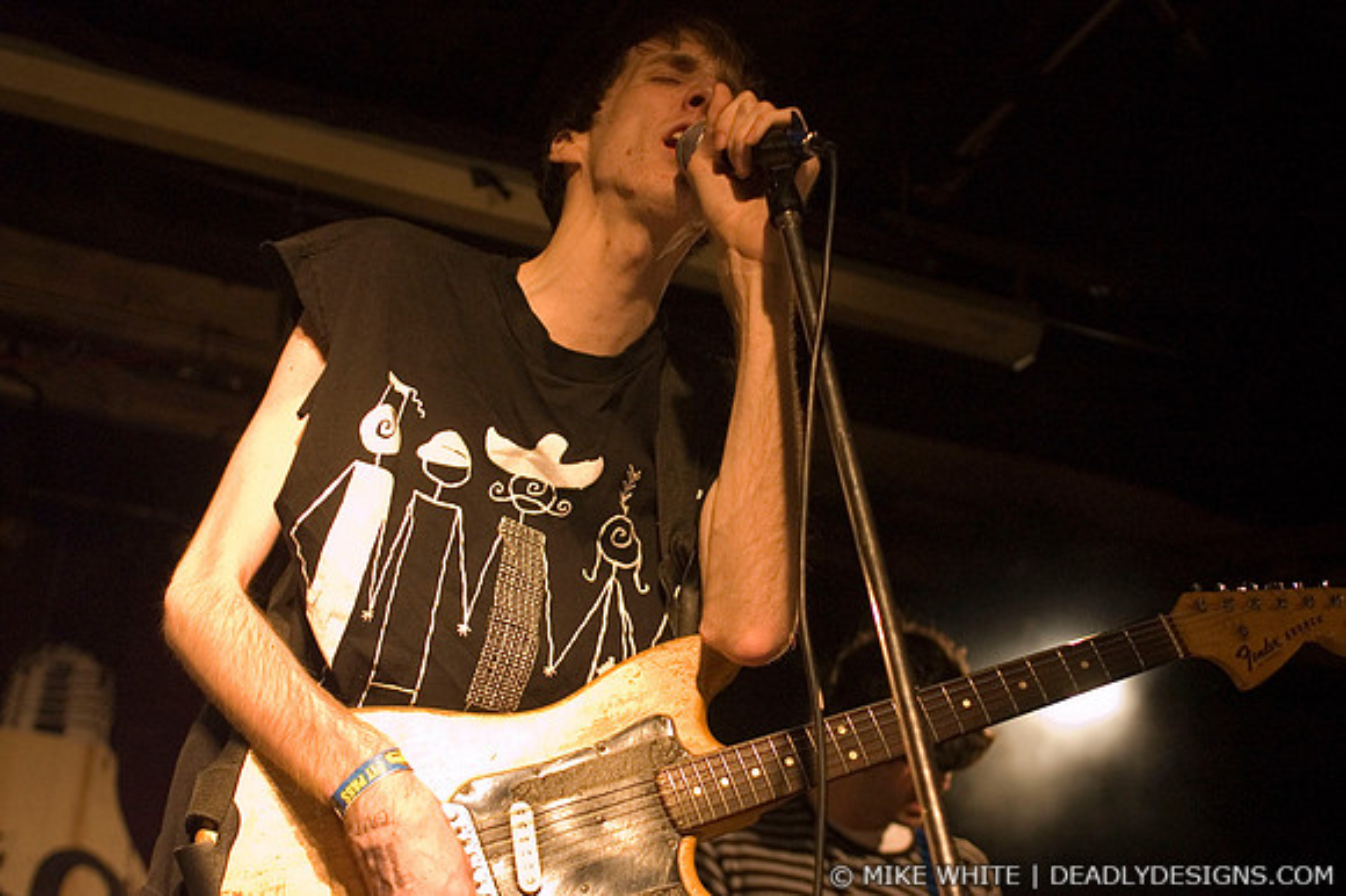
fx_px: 1962
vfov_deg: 25.7
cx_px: 673
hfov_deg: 37.9
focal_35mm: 52
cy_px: 448
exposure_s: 1/200
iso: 1600
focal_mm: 35
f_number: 2.8
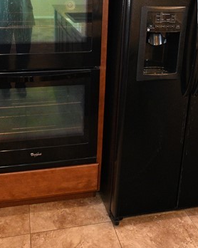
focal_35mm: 41
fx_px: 301
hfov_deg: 36.4
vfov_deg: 42.4
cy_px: 43
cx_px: 88
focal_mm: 14
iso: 4000
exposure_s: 1/60
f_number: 4
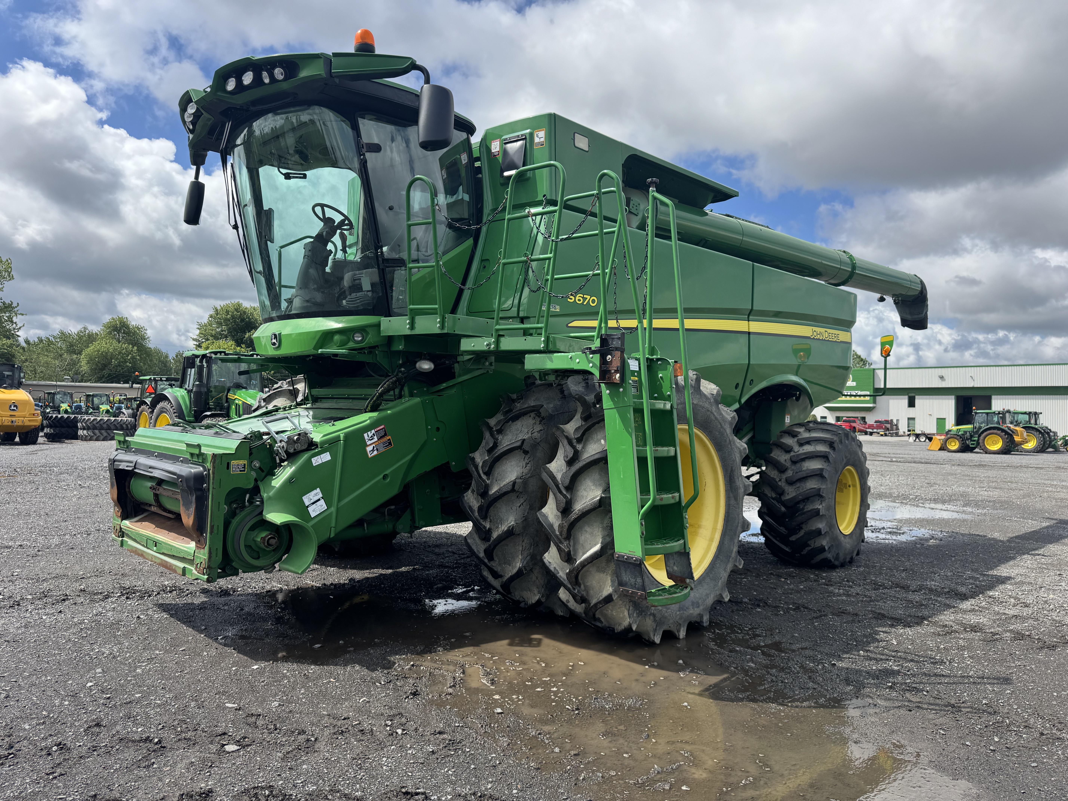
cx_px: 534
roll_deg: -0.1
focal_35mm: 24
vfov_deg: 56.8
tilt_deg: +1.9
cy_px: 400
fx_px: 740
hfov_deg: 71.6
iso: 80
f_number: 1.78
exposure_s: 1/3802
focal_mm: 6.76
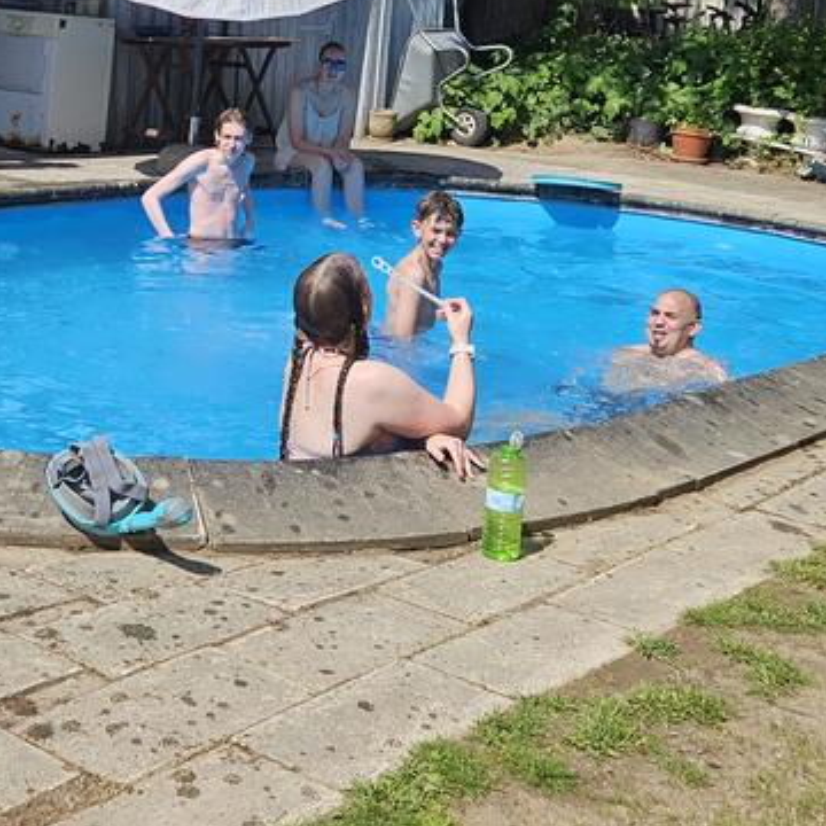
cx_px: 172
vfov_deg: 26.1
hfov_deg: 26.0
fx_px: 1755
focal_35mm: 65
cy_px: 184
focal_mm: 5.4
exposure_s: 1/2463
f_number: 1.8
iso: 25
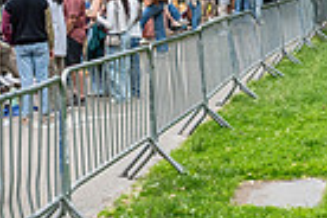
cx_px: 156
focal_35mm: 113
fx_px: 1026
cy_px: -1
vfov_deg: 12.0
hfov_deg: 18.1
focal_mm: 24
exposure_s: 1/320
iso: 1000
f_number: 3.5
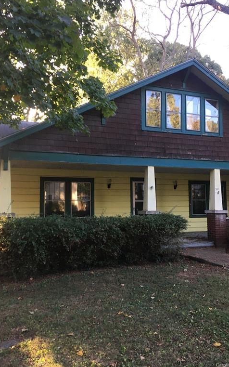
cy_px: 184
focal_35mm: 31
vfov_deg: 61.2
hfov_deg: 40.6
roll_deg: -0.4
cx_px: 119
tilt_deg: +4.6
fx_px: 310
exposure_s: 1/30
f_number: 2.2
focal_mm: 4.15
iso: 25
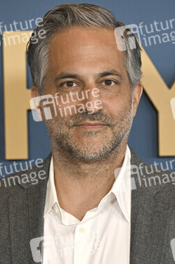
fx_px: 1170
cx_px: 86
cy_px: 140
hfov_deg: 8.6
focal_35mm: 160
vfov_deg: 12.9
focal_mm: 150
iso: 2000
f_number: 5.6
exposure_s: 1/320
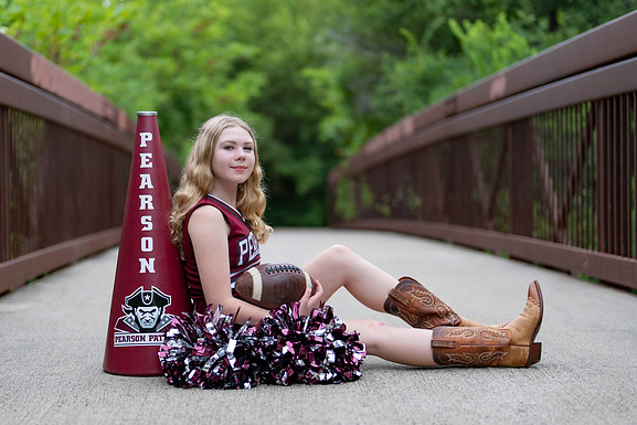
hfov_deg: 30.5
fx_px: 1168
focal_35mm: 66
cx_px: 270
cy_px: 244
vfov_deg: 20.6
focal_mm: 50
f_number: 1.2
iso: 100
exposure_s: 1/500
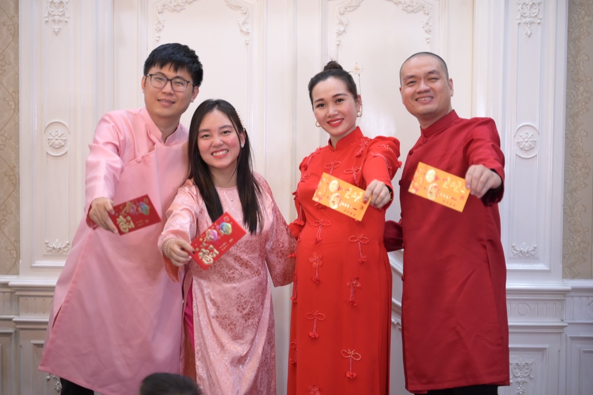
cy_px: 198
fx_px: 1185
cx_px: 296
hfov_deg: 28.1
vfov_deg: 18.9
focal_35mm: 72
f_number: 2.8
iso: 2000
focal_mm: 72
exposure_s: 1/250
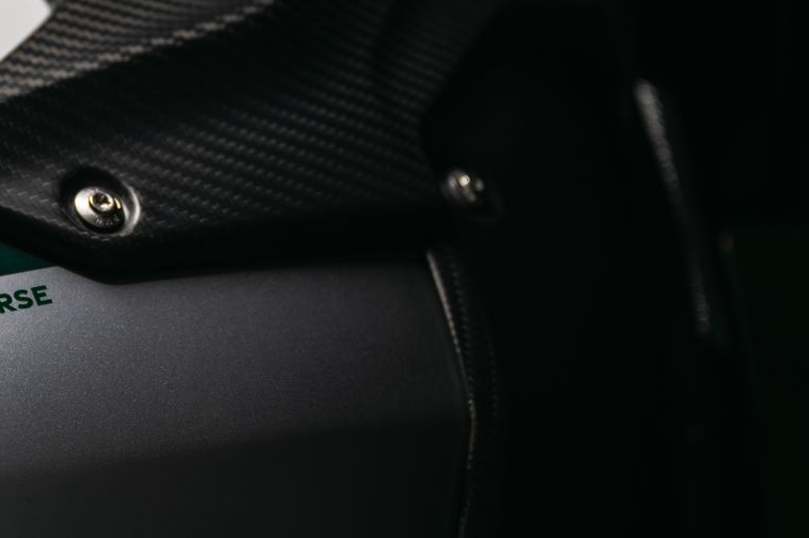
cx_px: -79
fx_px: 3392
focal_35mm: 151
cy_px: 145
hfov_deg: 13.3
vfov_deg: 9.1
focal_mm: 68
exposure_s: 1/50
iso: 450
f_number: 2.8
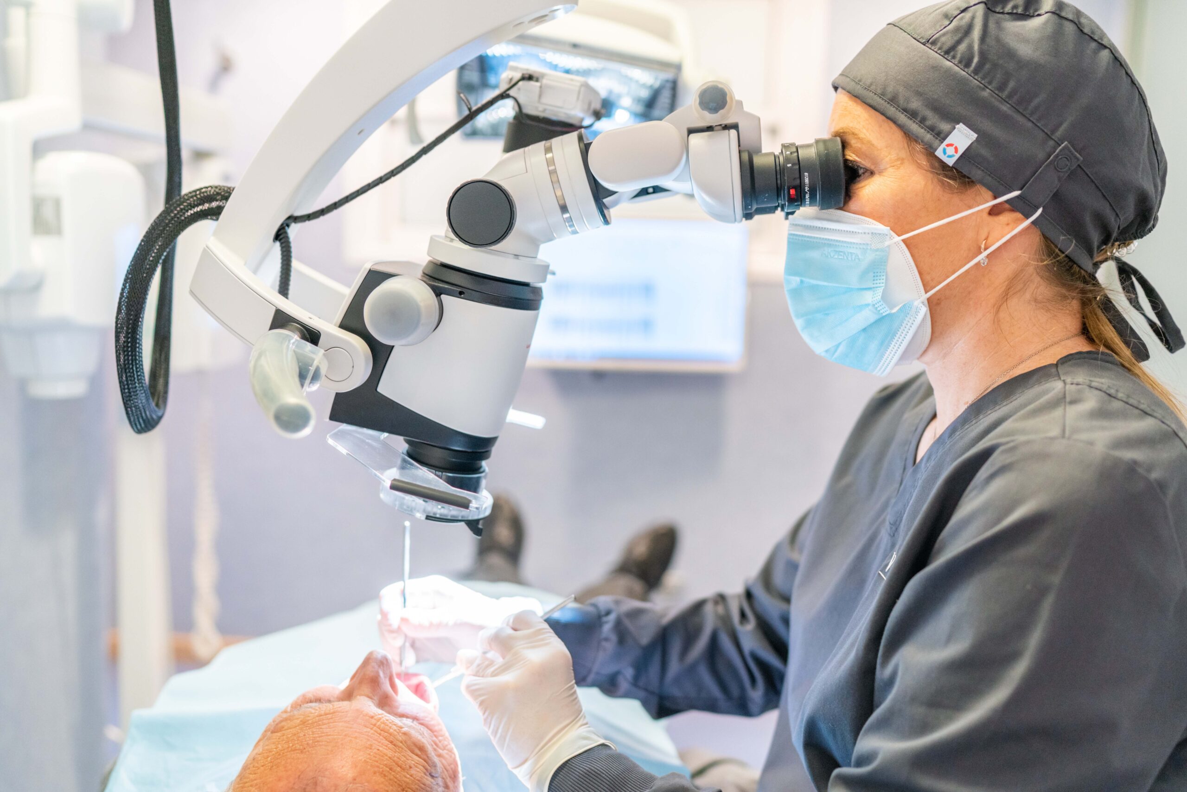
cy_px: 396
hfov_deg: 54.4
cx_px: 594
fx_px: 1154
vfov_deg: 37.9
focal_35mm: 35
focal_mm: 35
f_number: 2.2
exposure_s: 1/320
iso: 800
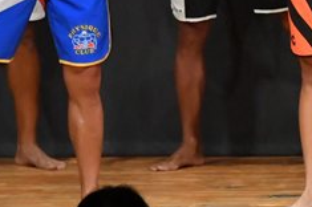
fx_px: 7287
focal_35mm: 842
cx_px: 380
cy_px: -57
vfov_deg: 1.6
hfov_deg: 2.5
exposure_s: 1/400
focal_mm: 170
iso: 7200
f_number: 5.6
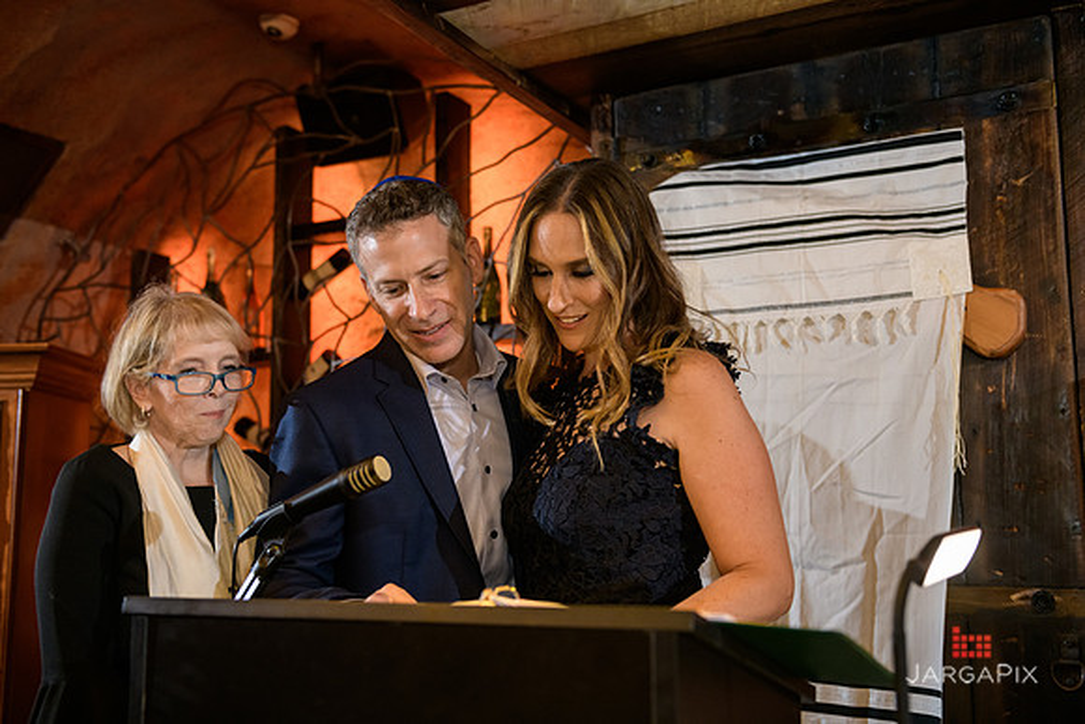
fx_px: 1145
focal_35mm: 38
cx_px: 542
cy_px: 362
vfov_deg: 35.1
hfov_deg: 50.7
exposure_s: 1/125
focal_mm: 38
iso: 1600
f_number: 3.2
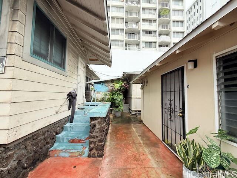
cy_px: 89
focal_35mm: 14
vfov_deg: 85.7
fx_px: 96
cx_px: 118
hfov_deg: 102.1
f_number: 2.2
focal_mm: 2.22
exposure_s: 1/475
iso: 50
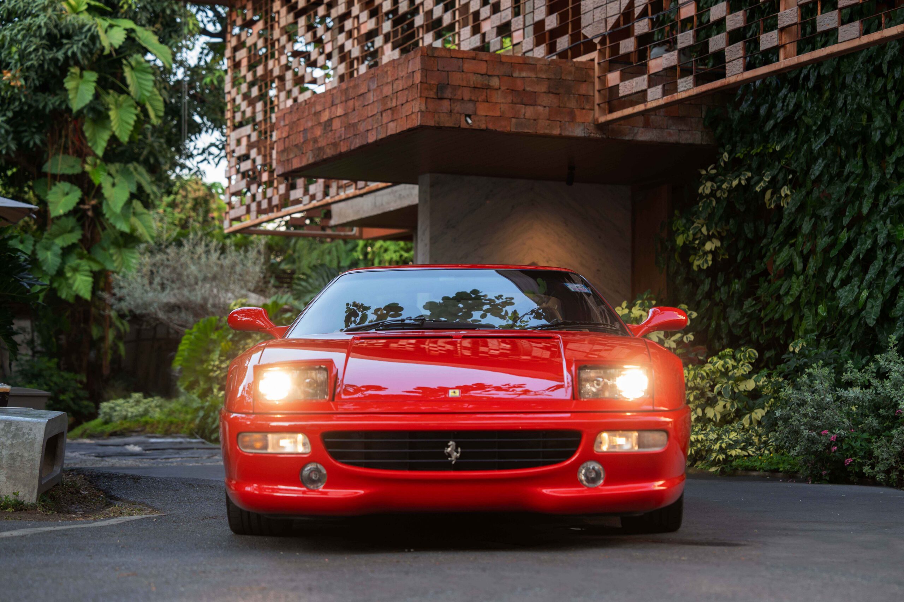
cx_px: 452
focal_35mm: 70
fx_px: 1758
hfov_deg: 28.8
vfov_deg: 19.5
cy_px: 301
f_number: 2.8
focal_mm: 70
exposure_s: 1/400
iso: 400
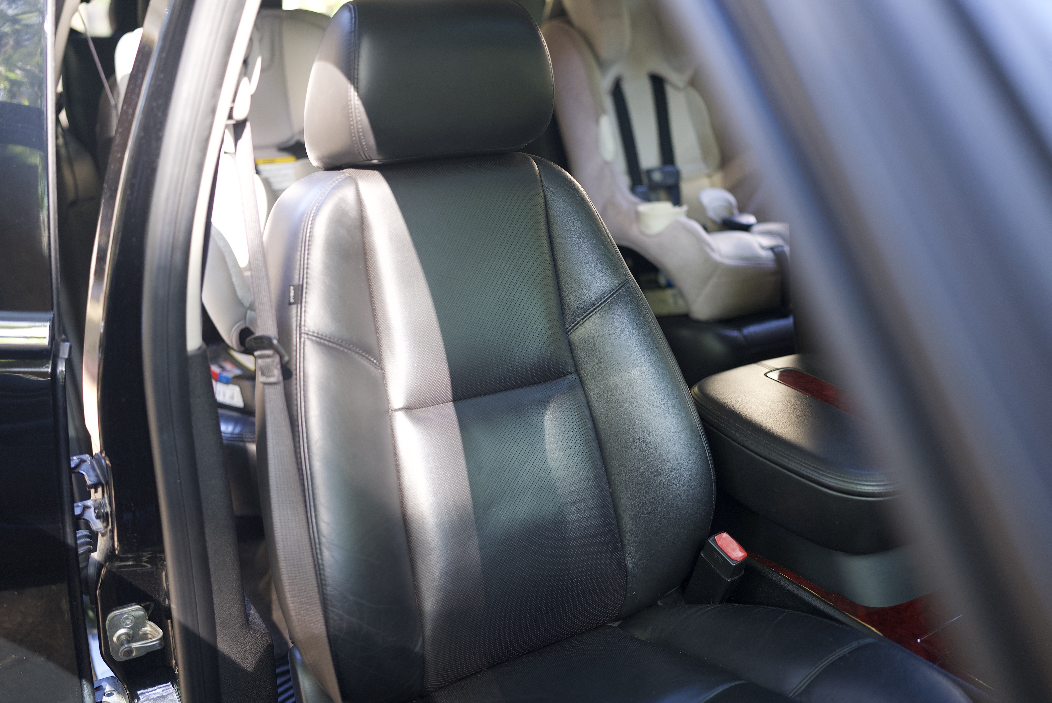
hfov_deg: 54.4
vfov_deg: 37.9
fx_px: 1023
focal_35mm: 35
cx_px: 526
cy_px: 352
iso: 500
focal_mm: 35
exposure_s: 1/200
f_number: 1.4
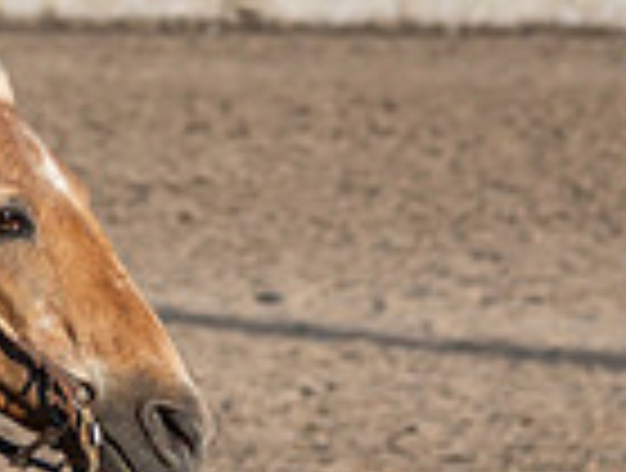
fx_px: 10135
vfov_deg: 2.7
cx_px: -204
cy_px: 139
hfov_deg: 3.5
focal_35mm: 559
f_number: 4
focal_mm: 120
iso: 125
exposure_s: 1/1000
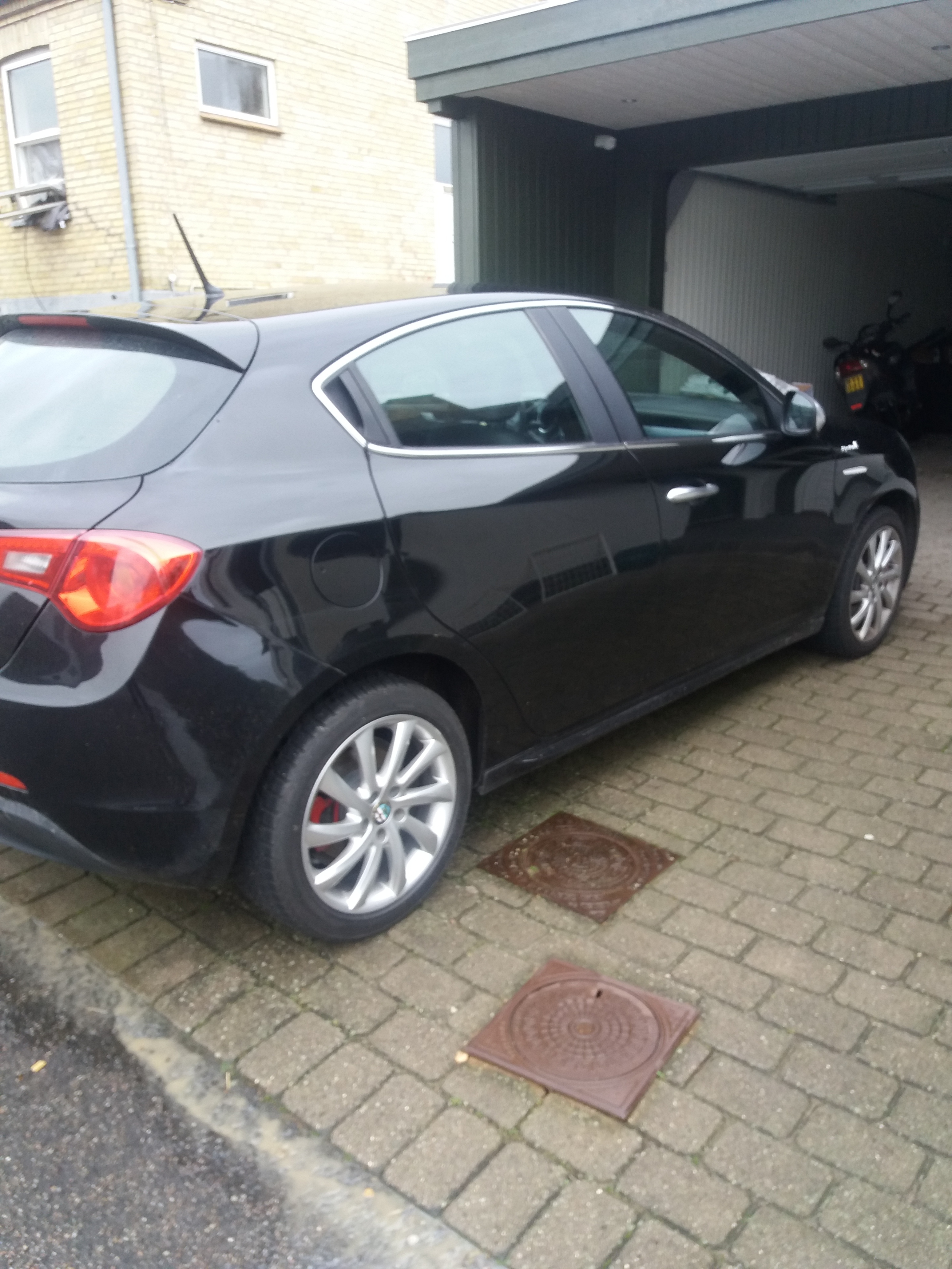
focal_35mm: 28
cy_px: 634
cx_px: 476
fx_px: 1027
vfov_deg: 63.4
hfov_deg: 49.7
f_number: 1.9
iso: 80
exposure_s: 1/33
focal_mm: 3.7
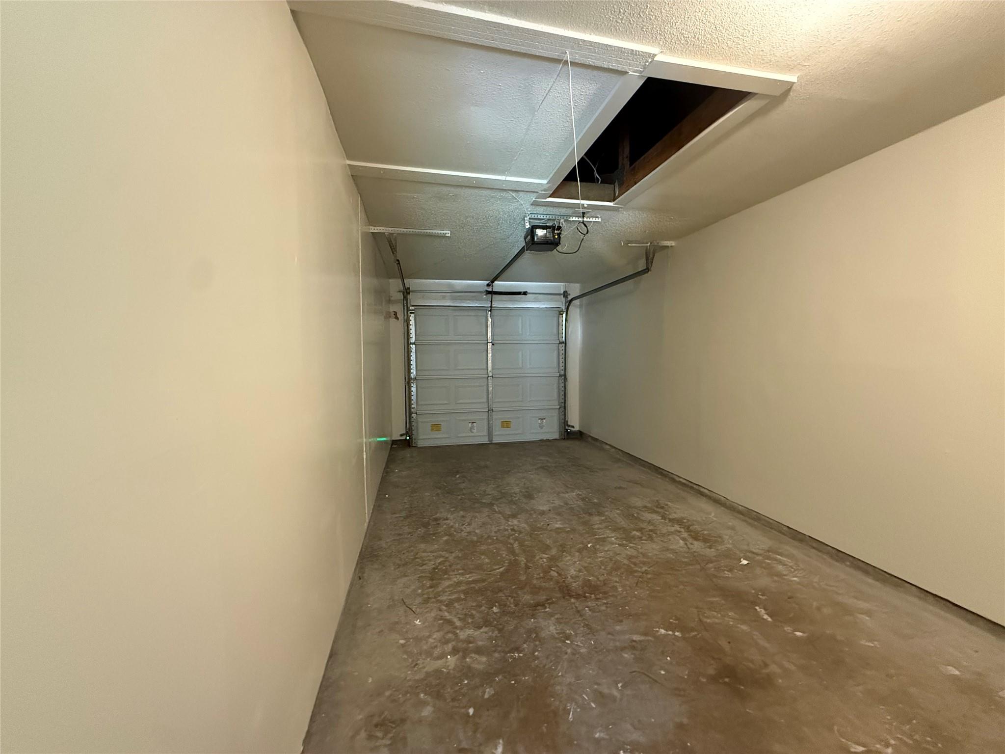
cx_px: 502
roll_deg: +0.2
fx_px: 406
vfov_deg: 85.7
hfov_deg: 102.1
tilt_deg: -3.2
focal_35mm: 14
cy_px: 377
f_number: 2.2
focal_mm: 2.22
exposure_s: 1/60
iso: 1000
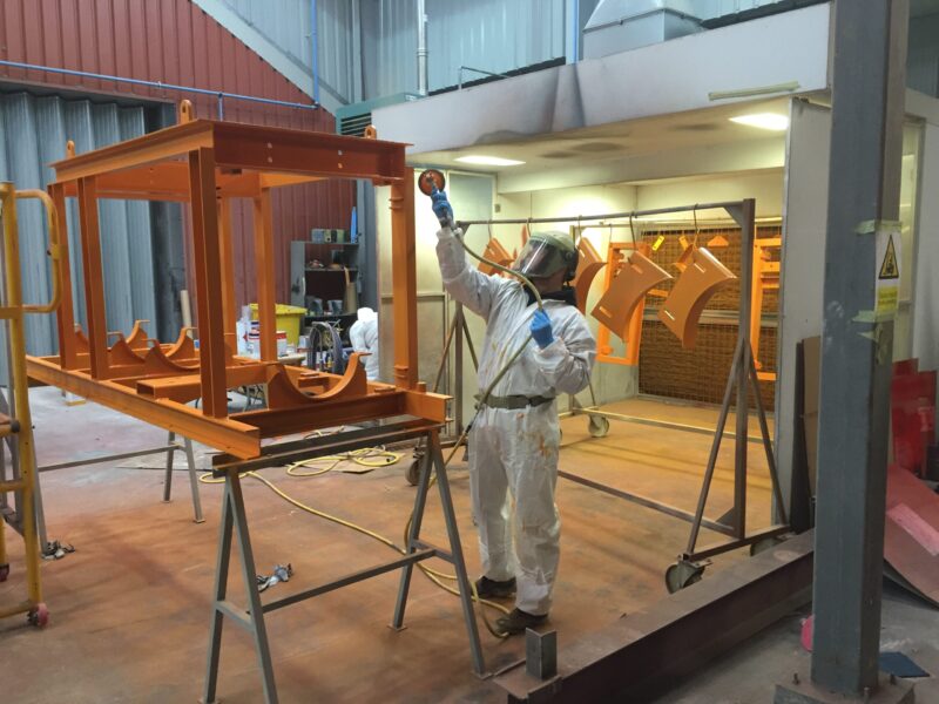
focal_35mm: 29
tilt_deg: -7.1
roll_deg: +2.2
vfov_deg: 48.2
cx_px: 470
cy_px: 352
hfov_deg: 61.7
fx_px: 787
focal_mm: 4.15
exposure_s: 1/33
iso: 125
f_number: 2.2
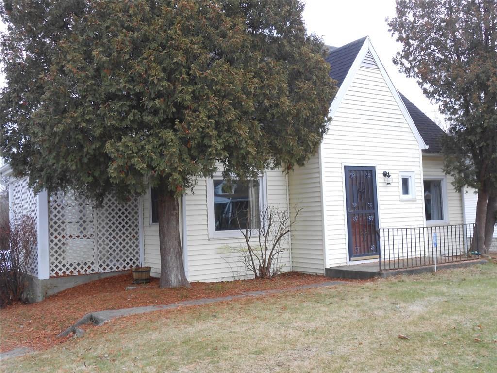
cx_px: 248
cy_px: 186
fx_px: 546
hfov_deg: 49.0
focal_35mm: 38
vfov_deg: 37.7
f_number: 4.2
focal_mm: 6.8
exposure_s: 1/30
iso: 80
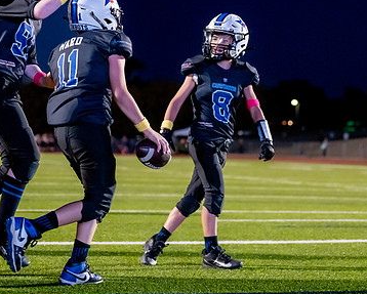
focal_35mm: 128
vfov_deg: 12.1
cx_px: 176
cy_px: 91
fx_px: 1391
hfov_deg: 15.0
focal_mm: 70
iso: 3200
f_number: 2.8
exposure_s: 1/1000
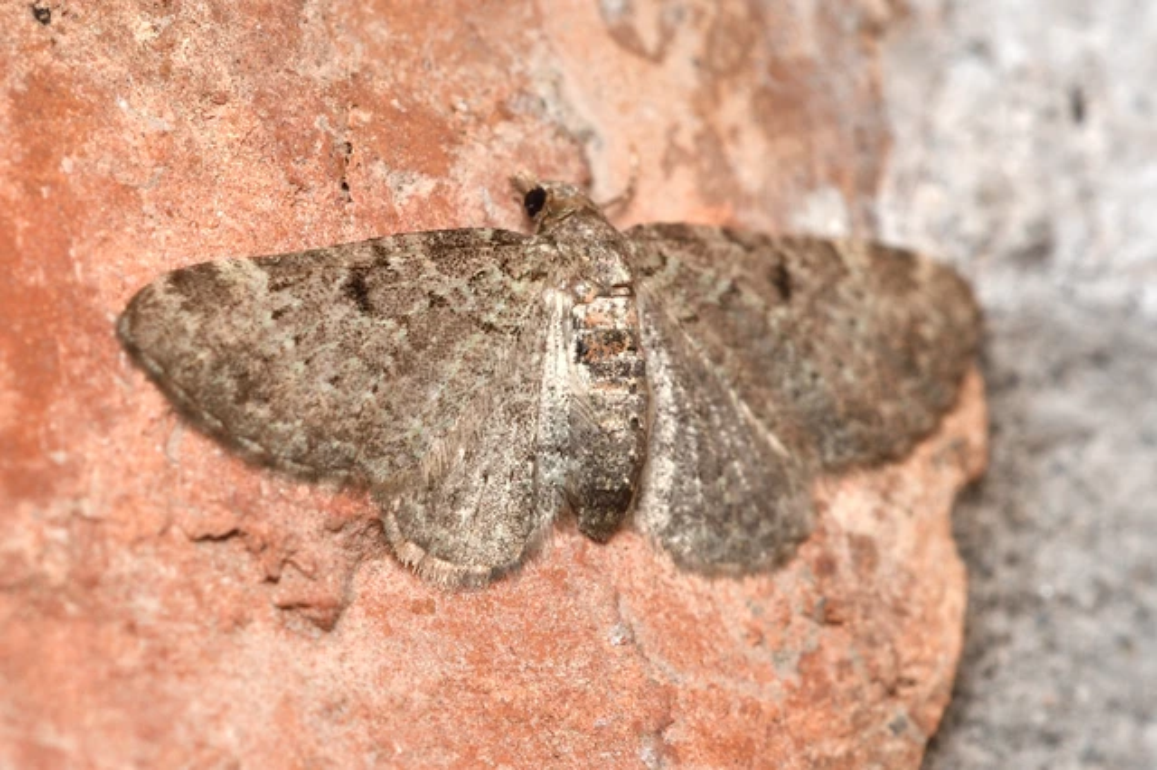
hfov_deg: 9.2
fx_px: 7227
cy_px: 385
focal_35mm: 225
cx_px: 578
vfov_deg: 6.1
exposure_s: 1/250
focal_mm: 150
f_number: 10
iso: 100
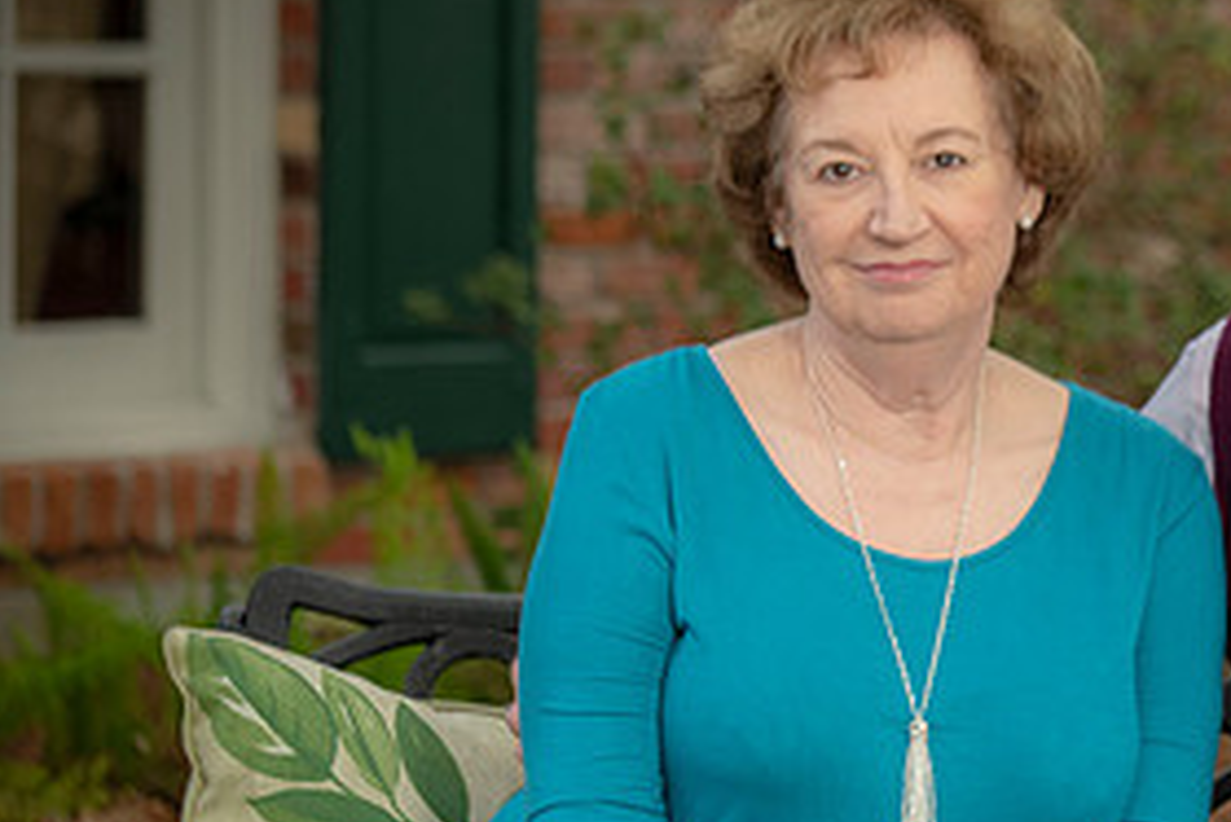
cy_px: 719
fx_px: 7937
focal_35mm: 232
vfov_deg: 5.9
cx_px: 1235
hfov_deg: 8.8
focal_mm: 112
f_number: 5
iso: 320
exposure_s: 1/250
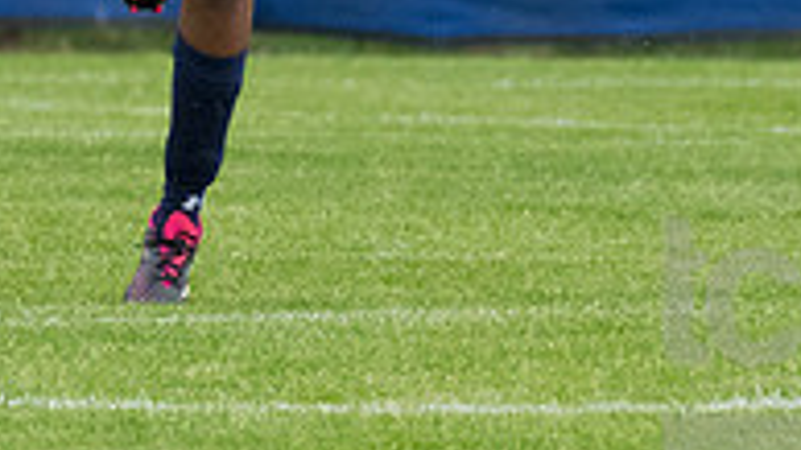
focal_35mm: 1599
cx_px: 202
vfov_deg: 0.8
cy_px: -215
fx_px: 33952
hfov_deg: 1.4
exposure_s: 1/1600
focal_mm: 340
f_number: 5.6
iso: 2500
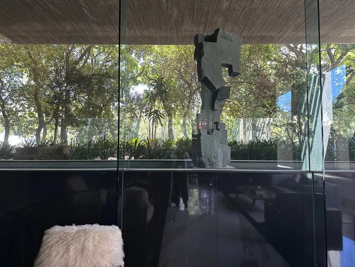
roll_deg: -2.2
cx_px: 178
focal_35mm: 24
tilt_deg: -1.2
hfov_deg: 71.6
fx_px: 246
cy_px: 134
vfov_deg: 56.8
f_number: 1.78
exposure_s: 1/121
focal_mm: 6.86
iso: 200
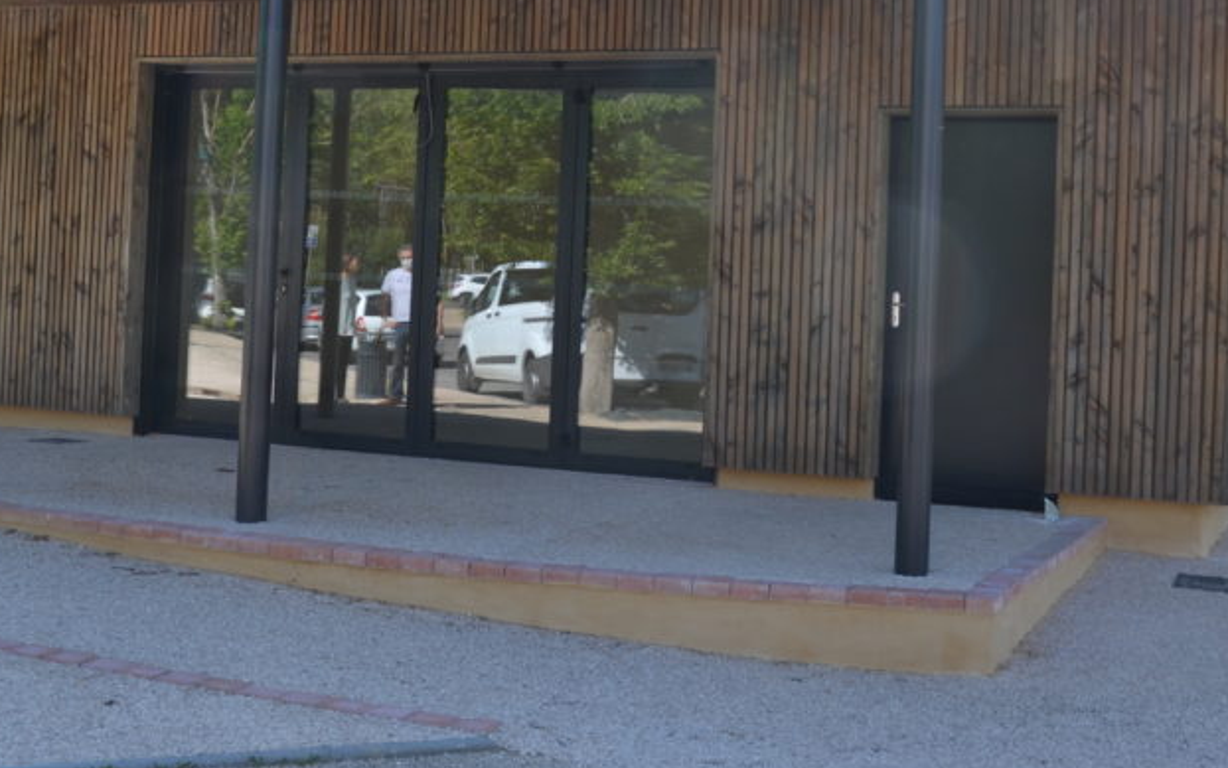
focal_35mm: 53
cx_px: 665
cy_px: 232
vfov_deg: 24.3
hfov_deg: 38.3
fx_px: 1769
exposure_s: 1/125
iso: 100
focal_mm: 21
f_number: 5.6
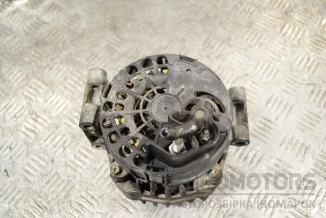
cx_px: 163
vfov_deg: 36.9
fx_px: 326
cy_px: 109
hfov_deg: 53.1
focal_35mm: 36
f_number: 4
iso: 160
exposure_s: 1/30
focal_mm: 24
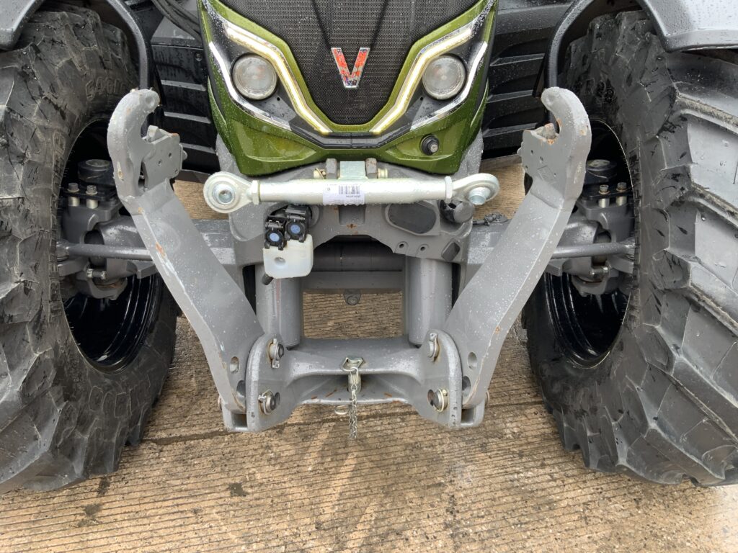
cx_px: 369
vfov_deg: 48.2
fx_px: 618
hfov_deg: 61.7
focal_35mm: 29
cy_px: 276
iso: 20
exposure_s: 1/122
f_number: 1.8
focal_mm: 3
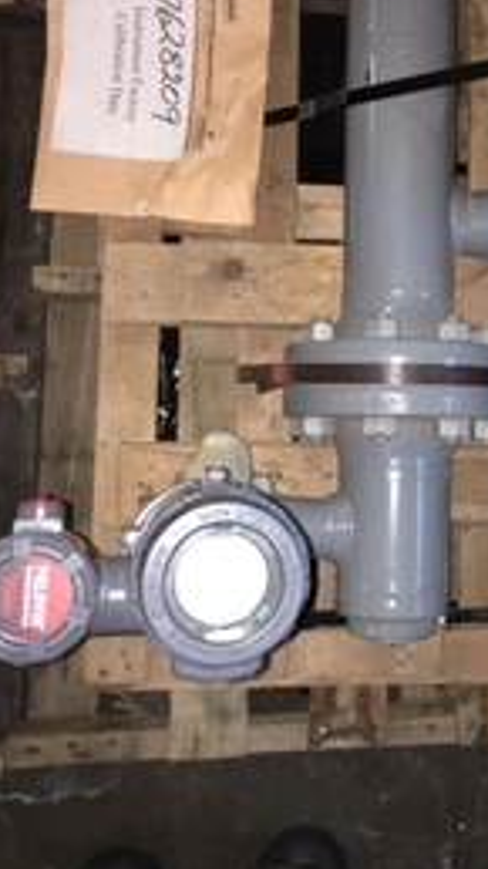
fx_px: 1128
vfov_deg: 41.9
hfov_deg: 23.8
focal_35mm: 49
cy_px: 347
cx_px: 438
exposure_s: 1/16
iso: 125
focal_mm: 4.15
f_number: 2.2
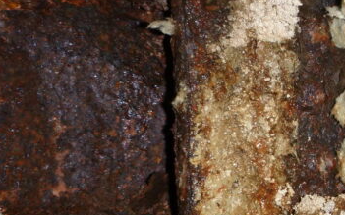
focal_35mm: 58
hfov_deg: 31.6
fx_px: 545
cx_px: 368
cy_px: 120
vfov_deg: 22.3
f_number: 3.9
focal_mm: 4.5
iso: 100
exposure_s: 1/60
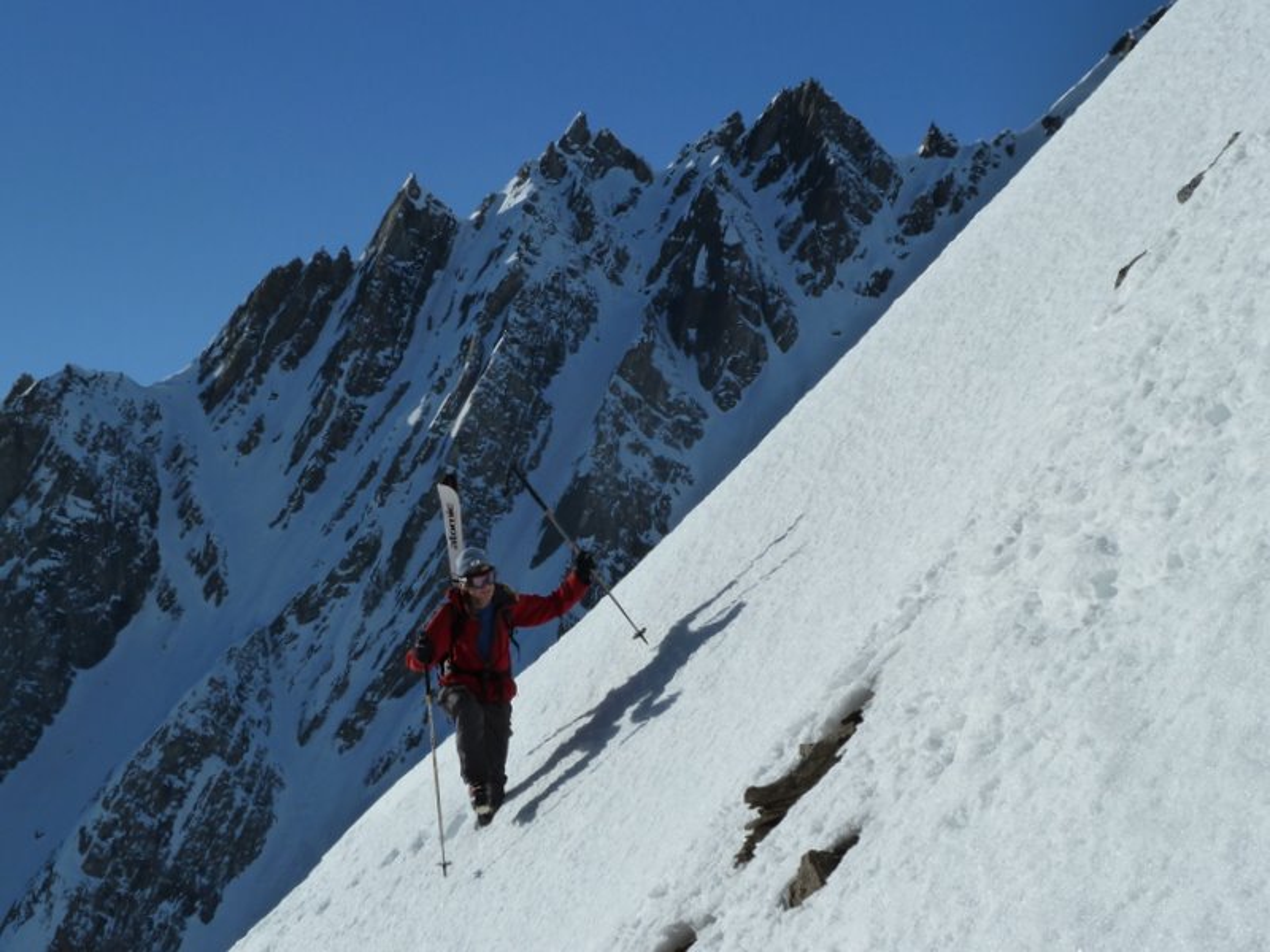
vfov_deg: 24.8
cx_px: 635
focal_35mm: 59
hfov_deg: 32.7
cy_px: 476
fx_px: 2165
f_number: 5.6
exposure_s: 1/1000
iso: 125
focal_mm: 9.7
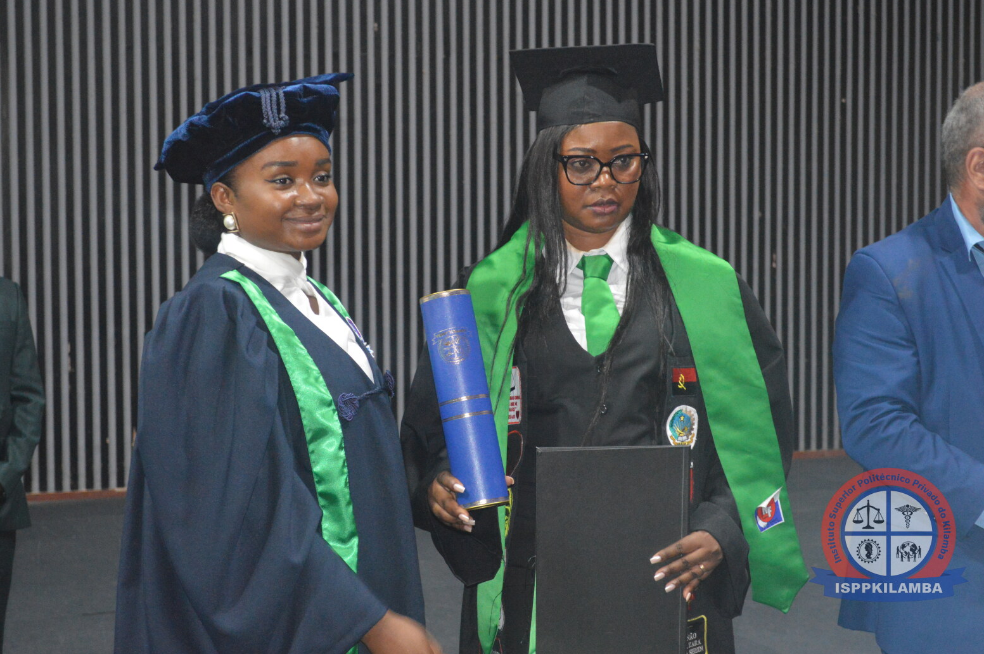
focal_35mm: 68
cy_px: 318
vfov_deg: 20.0
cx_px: 486
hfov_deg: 29.7
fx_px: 1857
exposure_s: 1/60
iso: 3200
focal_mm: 44
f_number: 5.3
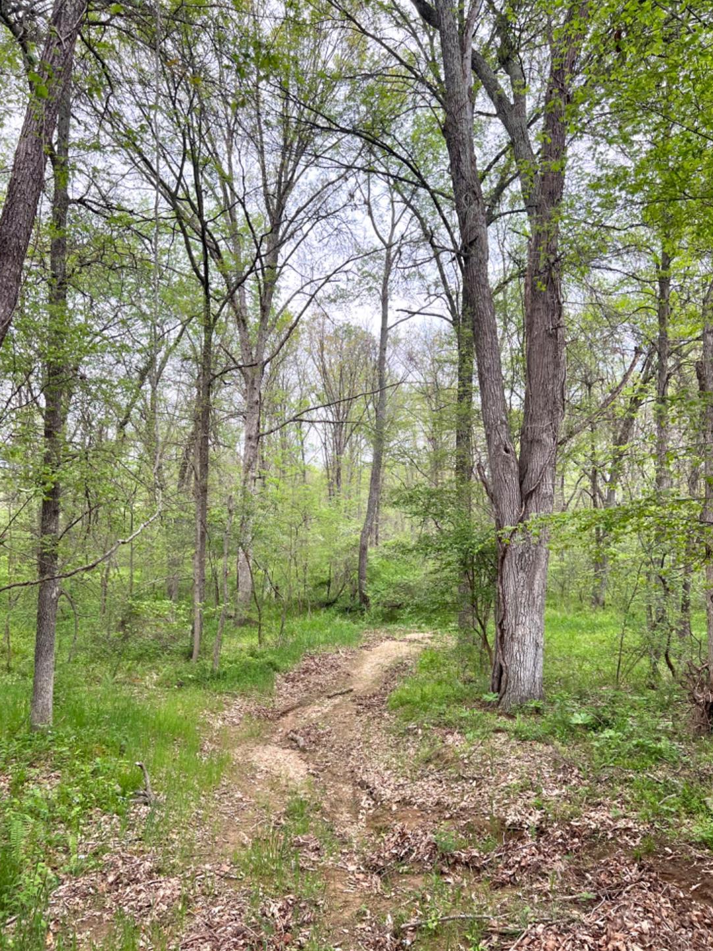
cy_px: 493
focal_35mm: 27
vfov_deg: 65.3
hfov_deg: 51.3
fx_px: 742
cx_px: 365
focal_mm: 5.7
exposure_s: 1/342
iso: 50
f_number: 1.5
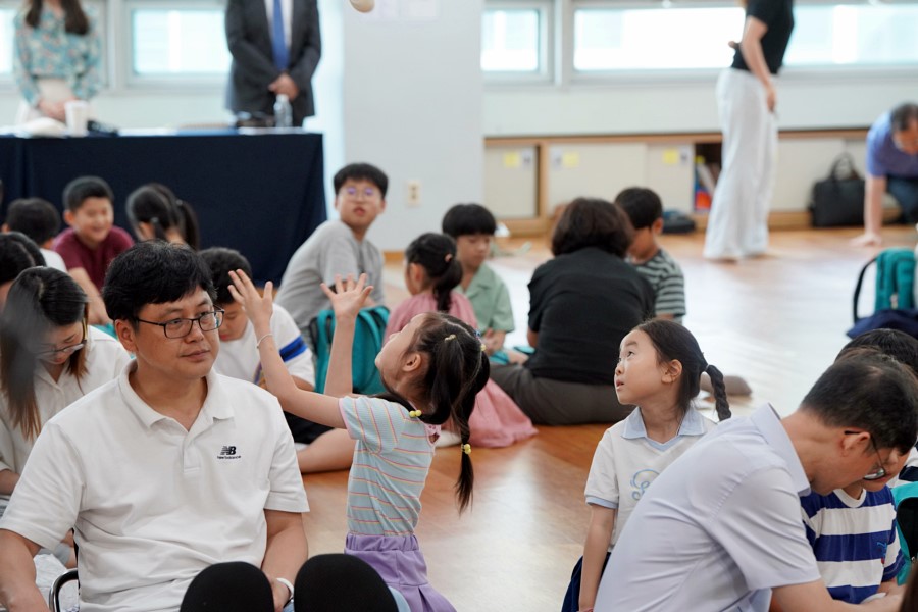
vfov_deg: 12.7
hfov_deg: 18.9
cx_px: 459
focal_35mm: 108
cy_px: 306
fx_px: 2754
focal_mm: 108
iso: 1600
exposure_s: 1/160
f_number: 4
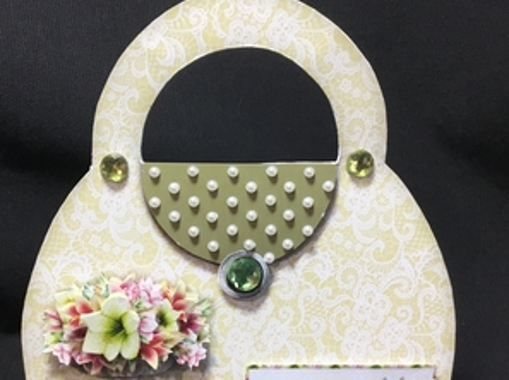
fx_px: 690
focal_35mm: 47
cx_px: 214
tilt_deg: -25.0
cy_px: 232
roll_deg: -0.6
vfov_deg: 30.7
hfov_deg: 40.4
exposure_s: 1/33
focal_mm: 3.3
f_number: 2.4
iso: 80
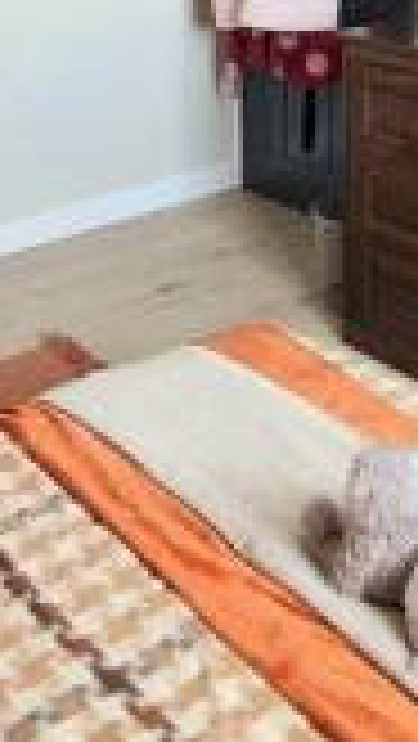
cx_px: 124
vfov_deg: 35.6
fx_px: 984
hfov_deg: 23.8
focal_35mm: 50
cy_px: -65
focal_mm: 2.2
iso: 100
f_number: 2.2
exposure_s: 1/50
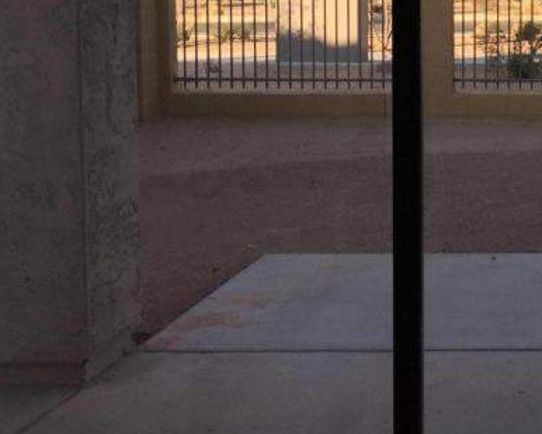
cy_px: 39
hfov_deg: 22.9
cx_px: 680
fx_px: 1203
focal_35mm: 75
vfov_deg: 20.0
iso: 32
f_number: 2.2
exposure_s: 1/527
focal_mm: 4.15
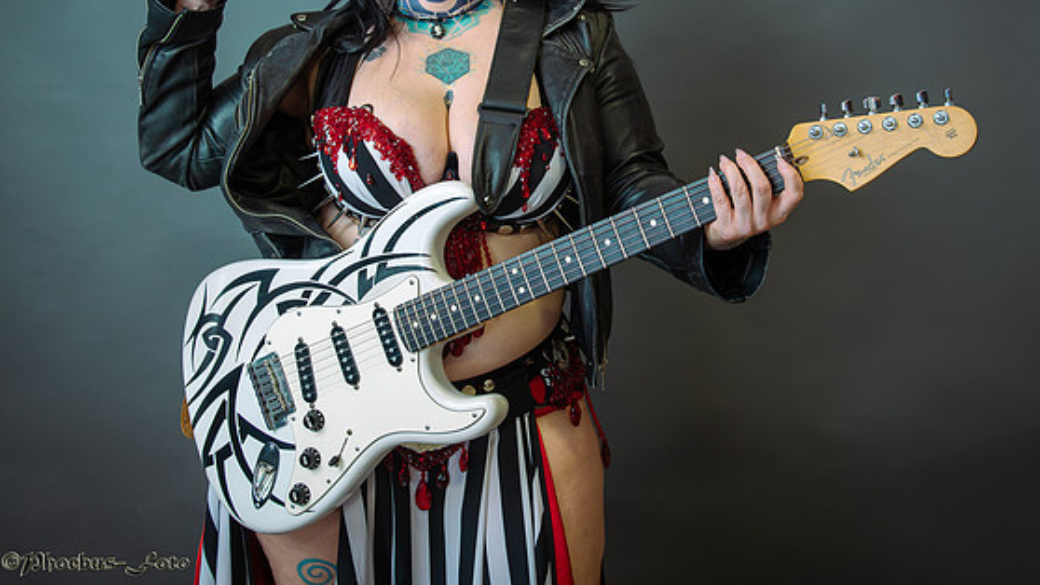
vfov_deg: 24.1
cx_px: 523
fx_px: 1351
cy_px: 128
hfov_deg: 42.1
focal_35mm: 49
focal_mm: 35
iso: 3200
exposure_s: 1/200
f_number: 5.6
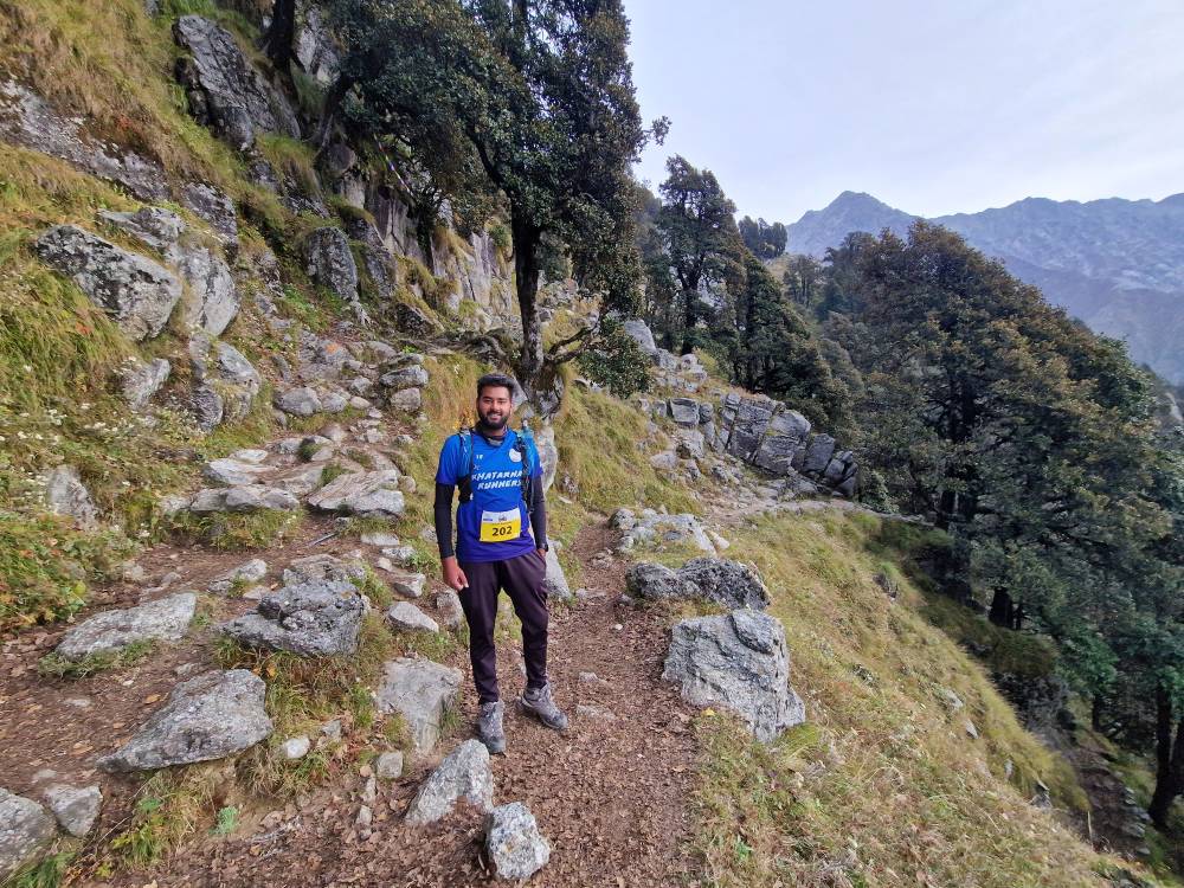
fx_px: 445
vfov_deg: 89.9
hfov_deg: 106.2
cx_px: 592
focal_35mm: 13
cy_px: 444
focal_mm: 2.2
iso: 50
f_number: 2.2
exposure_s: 1/424
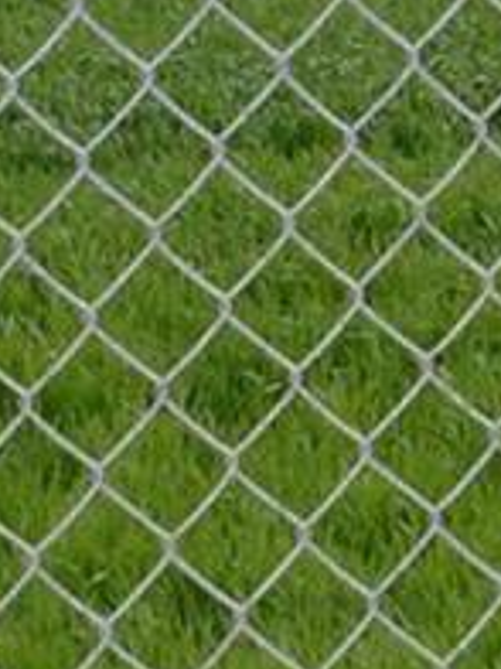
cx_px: 1765
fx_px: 5442
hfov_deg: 4.9
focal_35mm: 282
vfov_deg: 6.8
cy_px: -602
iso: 400
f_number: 5.6
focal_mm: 24
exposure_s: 1/250
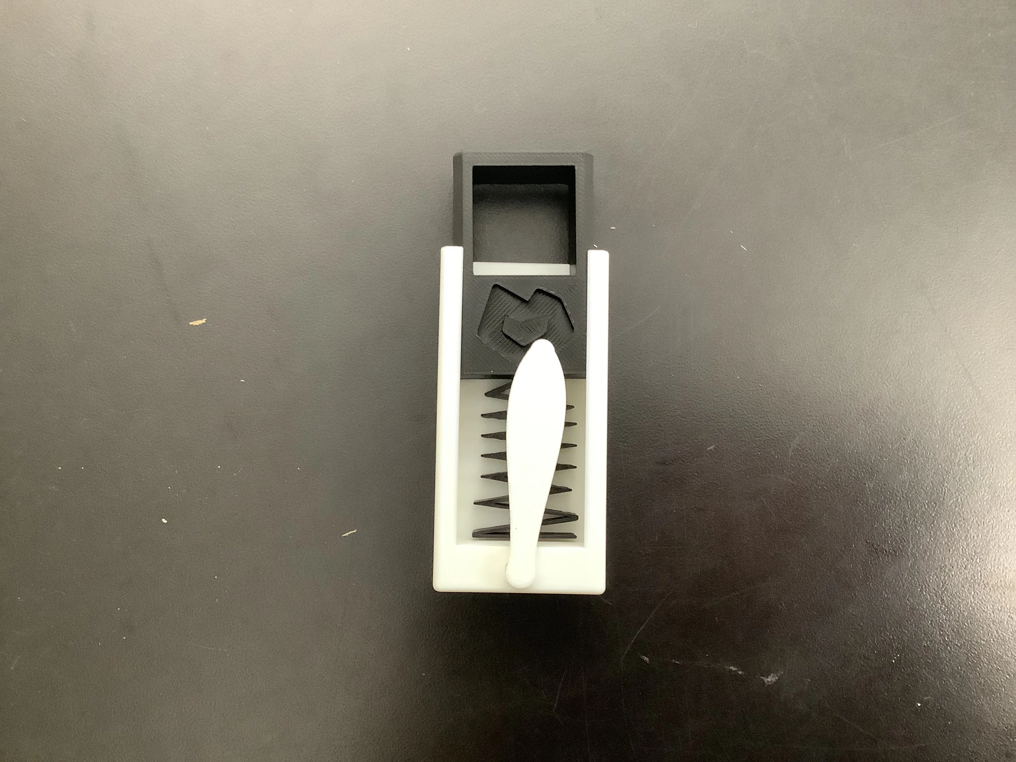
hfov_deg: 58.4
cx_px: 508
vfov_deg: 45.4
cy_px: 381
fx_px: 910
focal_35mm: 31
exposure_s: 1/33
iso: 400
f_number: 2.4
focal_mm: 3.3
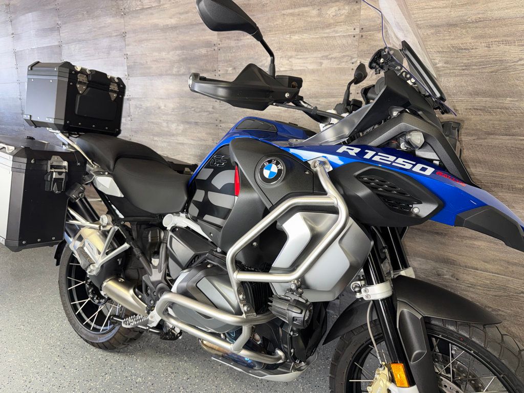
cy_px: 196
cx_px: 262
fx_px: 363
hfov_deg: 71.6
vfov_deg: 56.8
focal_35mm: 24
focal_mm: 6.76
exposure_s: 1/20
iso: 64
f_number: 1.78
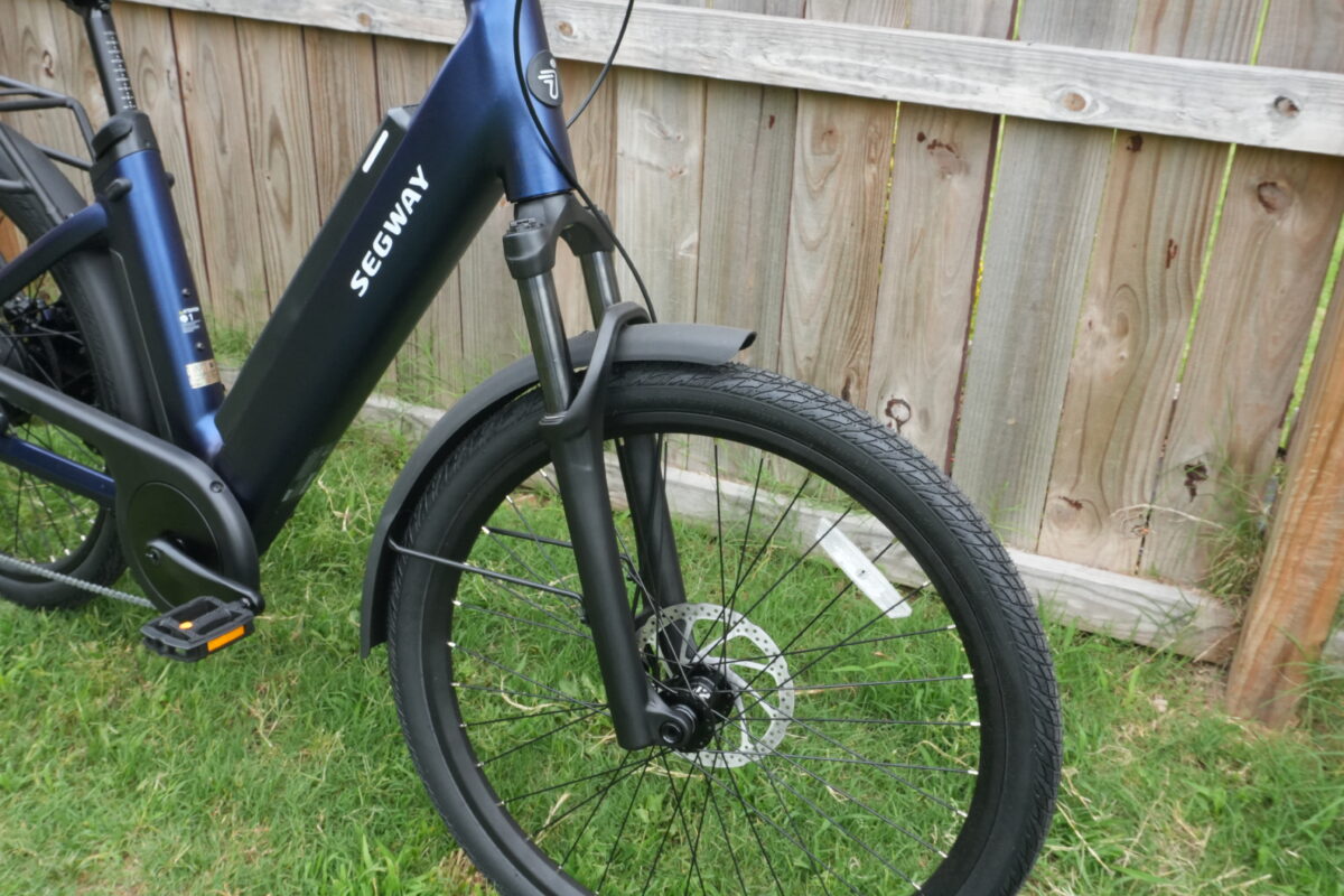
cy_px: 448
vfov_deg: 41.7
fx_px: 1176
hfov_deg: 59.5
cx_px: 672
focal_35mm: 32
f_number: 16
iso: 1600
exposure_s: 1/80
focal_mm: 21
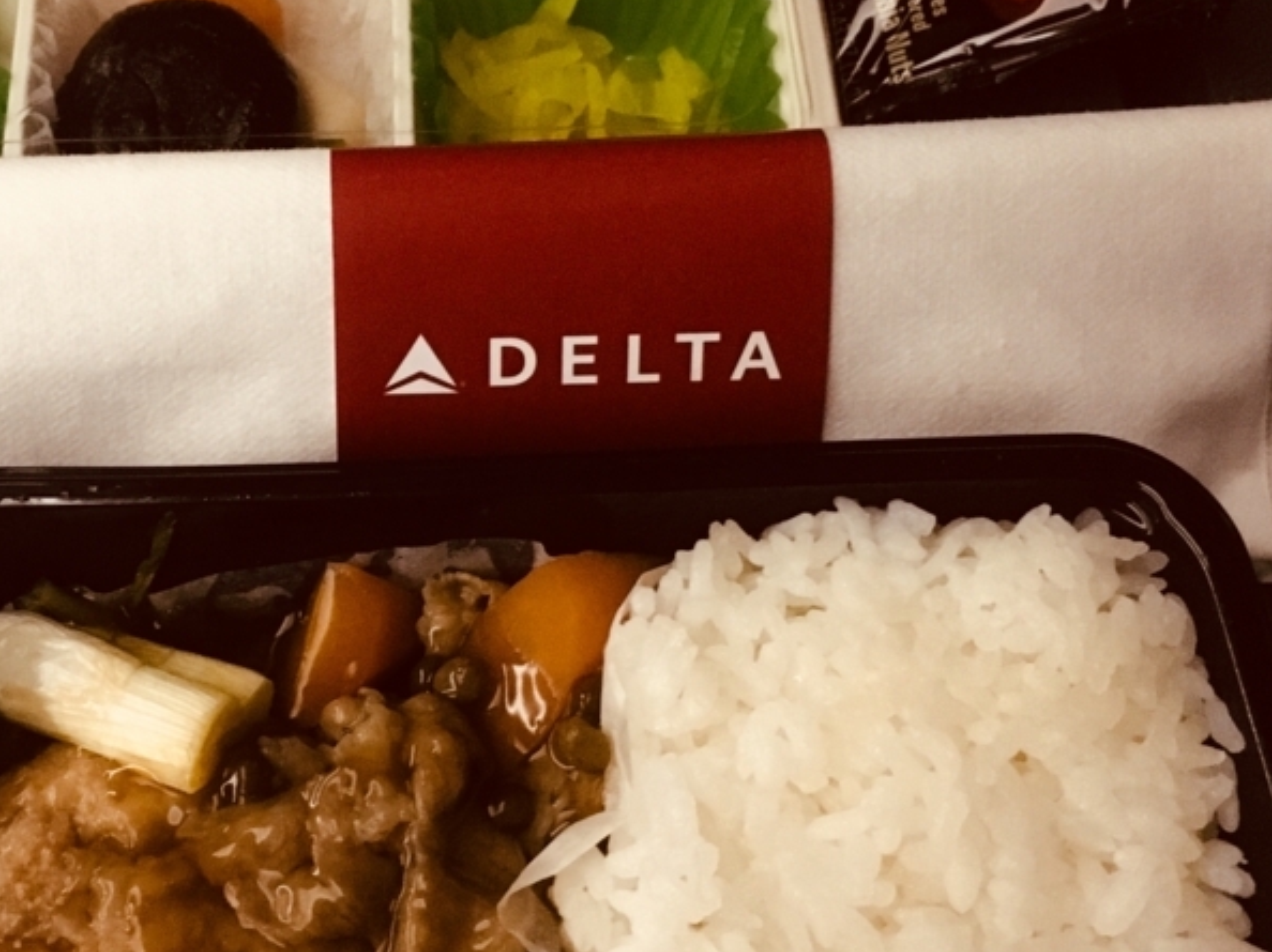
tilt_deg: -56.8
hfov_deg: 37.8
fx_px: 1837
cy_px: 464
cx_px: 418
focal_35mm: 50
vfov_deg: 29.1
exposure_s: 1/15
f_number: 2.2
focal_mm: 4.15
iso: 320
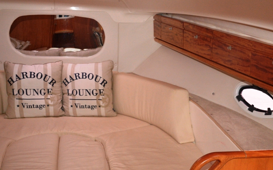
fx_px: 424
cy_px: 125
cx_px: 176
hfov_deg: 35.4
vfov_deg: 22.5
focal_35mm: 57
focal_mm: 26
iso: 1000
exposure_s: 1/200
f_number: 3.8
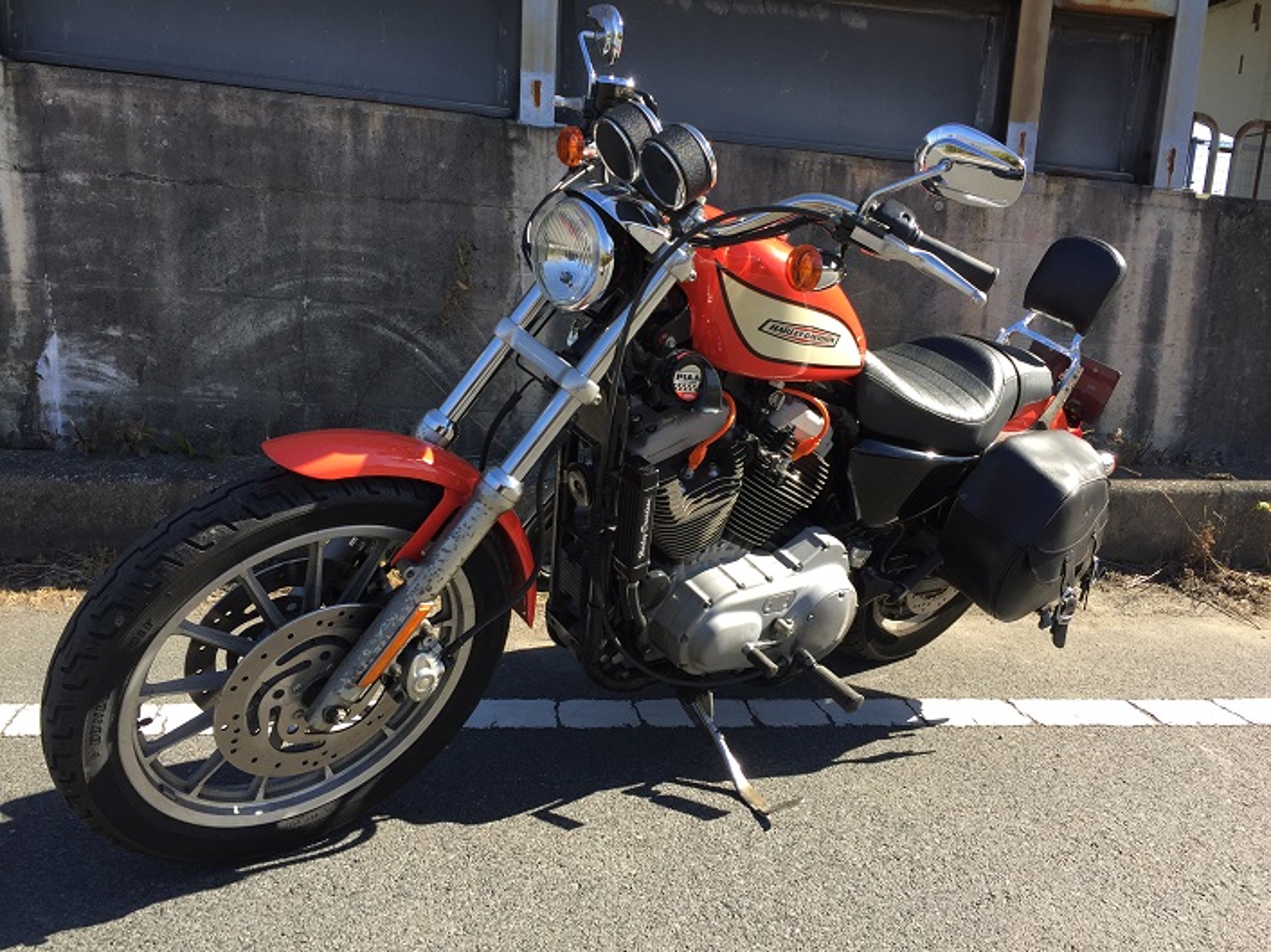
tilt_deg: -10.9
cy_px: 476
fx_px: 1064
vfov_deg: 48.2
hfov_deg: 61.7
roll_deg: -2.8
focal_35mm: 29
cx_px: 636
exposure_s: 1/534
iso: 32
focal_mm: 4.15
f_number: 2.2
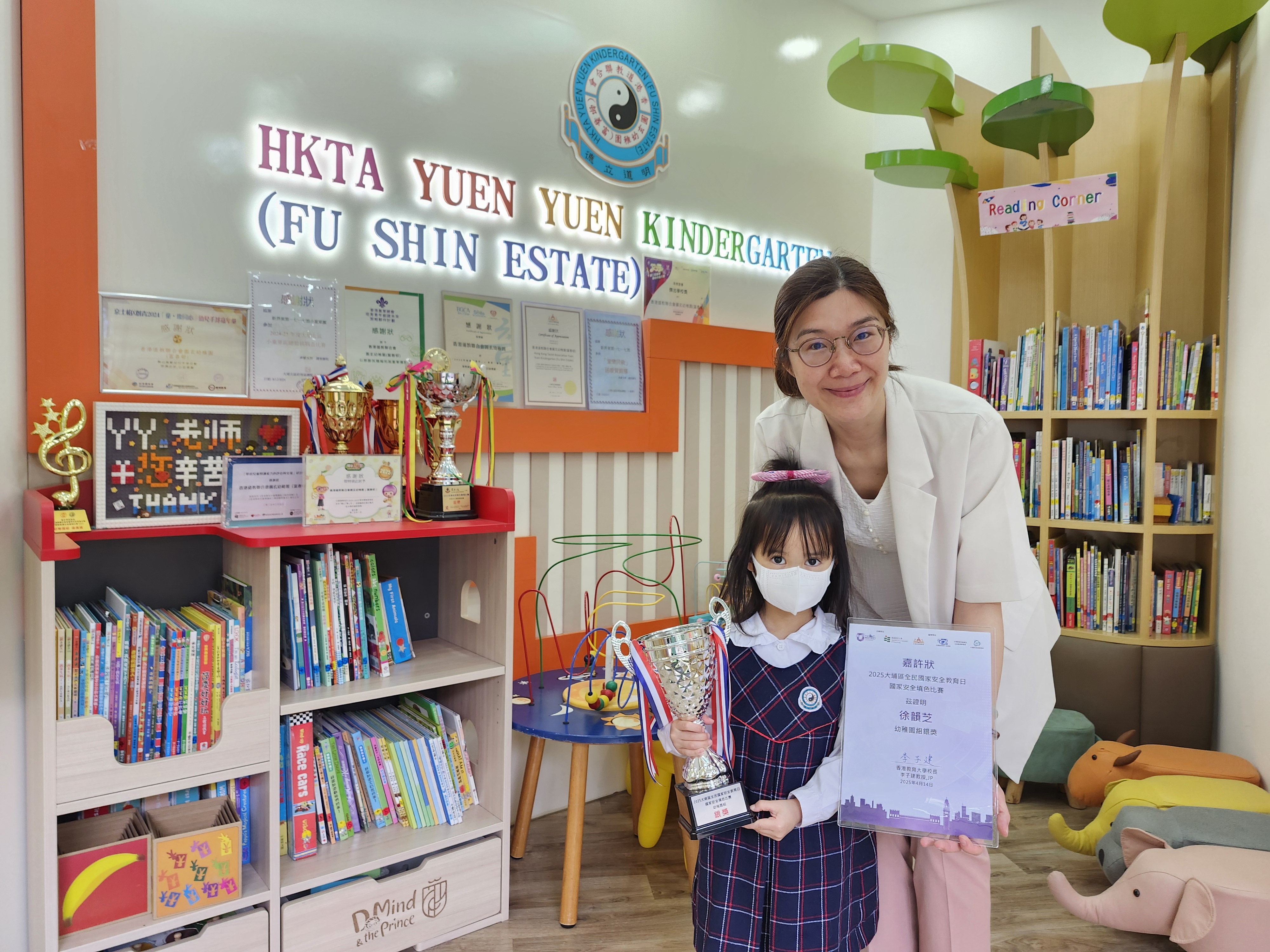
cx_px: 635
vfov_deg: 58.9
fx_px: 844
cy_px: 476
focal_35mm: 23
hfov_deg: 73.9
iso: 160
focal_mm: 5.54
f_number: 1.8
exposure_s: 1/100
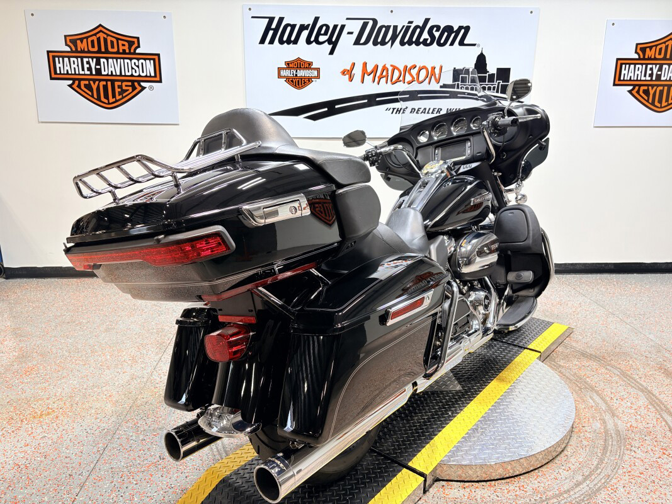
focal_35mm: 26
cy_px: 252
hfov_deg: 67.3
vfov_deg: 53.1
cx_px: 336
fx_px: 505
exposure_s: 1/120
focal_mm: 5.96
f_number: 1.6
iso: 64
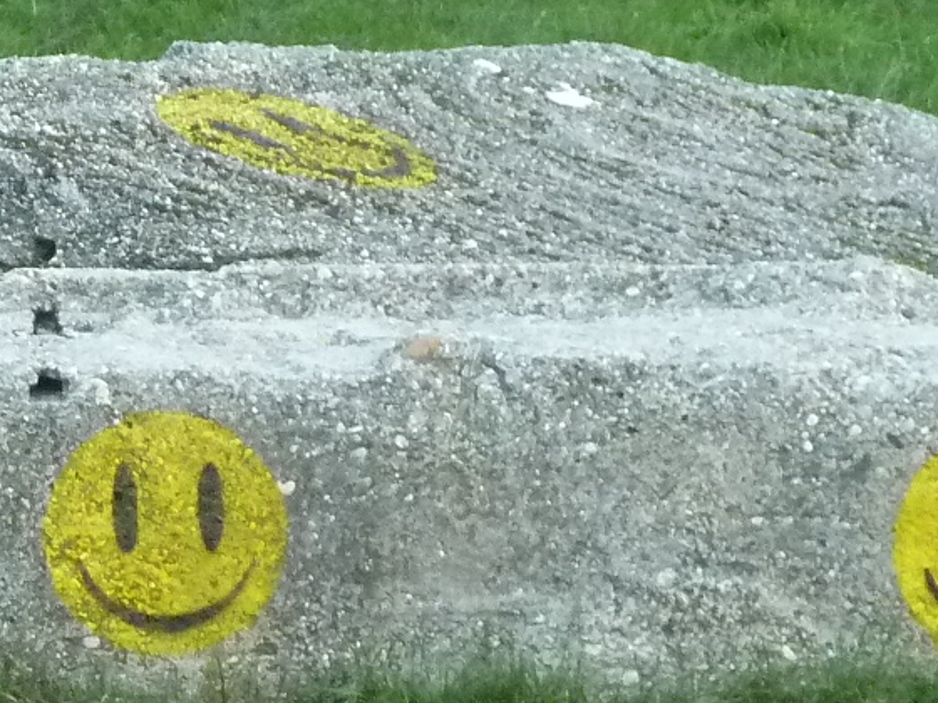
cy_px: 422
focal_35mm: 161
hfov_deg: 12.0
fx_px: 4363
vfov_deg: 9.2
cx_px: -189
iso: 400
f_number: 3.7
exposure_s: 1/20
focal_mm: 7.3
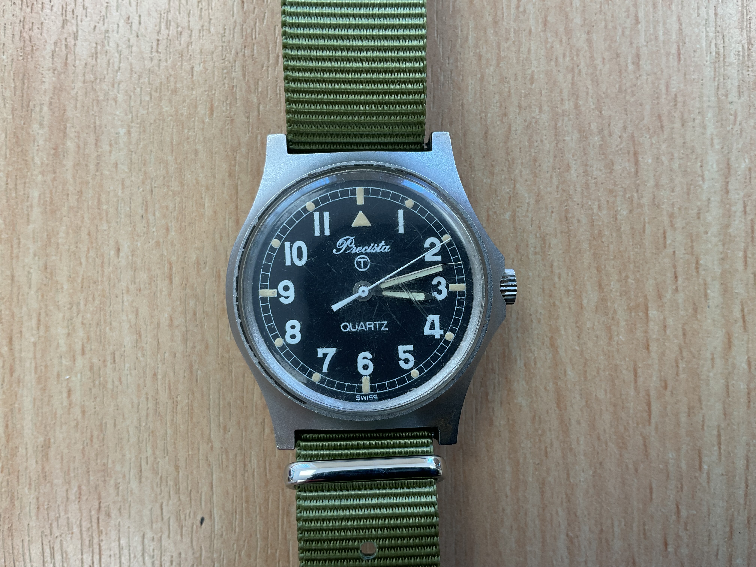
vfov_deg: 48.2
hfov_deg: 61.7
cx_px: 378
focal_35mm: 29
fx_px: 633
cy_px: 284
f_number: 1.8
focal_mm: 3
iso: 25
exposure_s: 1/100
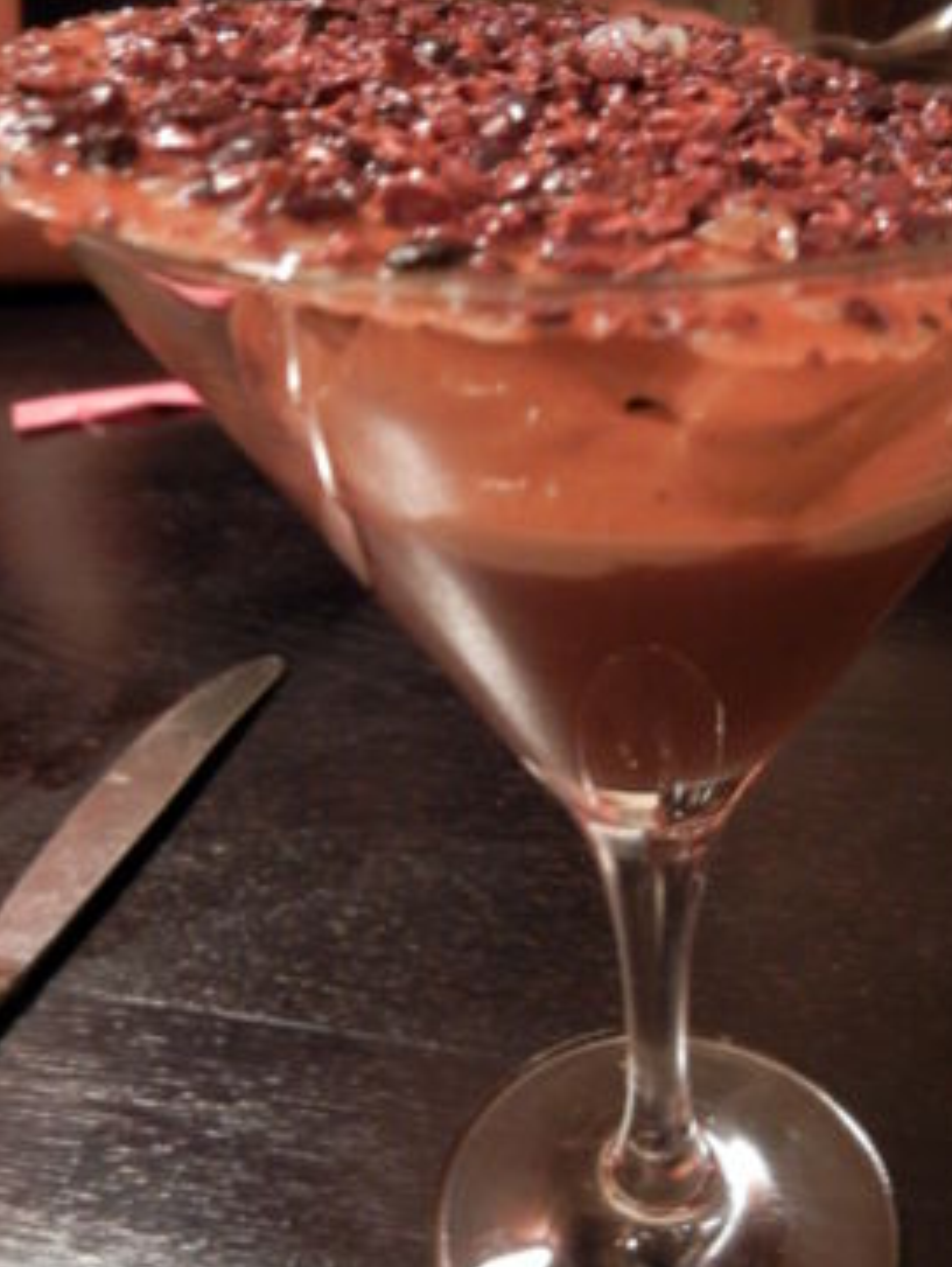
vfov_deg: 47.8
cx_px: 555
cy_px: 648
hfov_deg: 36.8
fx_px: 1428
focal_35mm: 39
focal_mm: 5.4
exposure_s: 1/2.9
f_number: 3.5
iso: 400
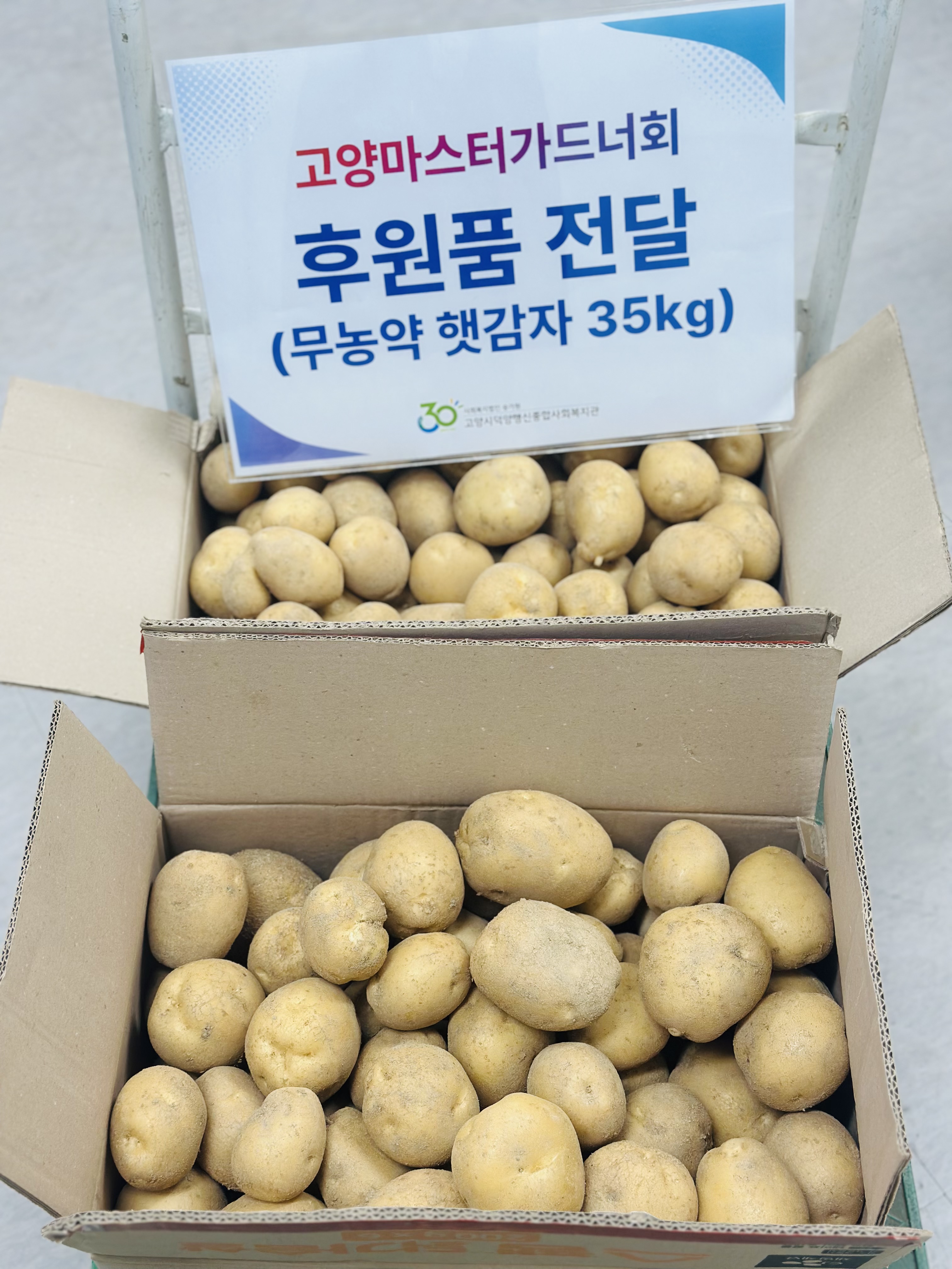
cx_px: 476
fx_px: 1760
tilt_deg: -52.1
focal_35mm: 48
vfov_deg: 39.7
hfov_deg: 30.3
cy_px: 634
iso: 125
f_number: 1.78
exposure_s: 1/120
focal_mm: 6.86
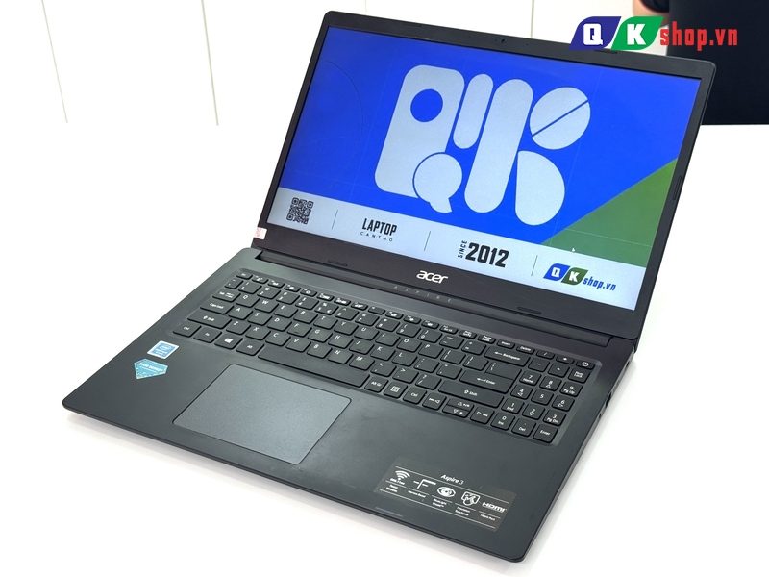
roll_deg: +3.2
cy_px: 288
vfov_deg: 30.3
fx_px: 1066
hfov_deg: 39.7
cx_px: 384
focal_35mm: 48
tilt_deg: -31.6
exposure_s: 1/121
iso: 50
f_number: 1.78
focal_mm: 6.76
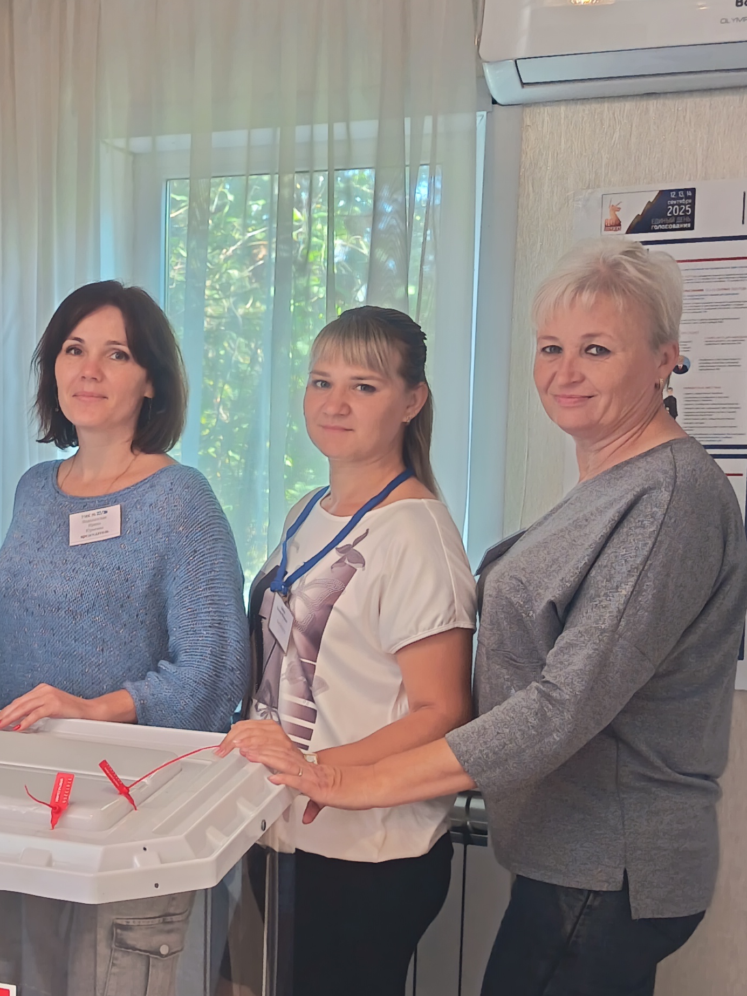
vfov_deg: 36.7
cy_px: 589
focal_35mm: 52
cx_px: 46
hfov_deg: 26.9
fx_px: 1496
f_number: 1.75
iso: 1468
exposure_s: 1/33.3
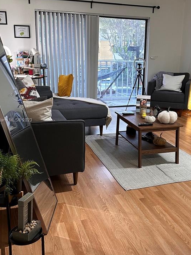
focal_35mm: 40
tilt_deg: -15.2
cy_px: 120
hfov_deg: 35.6
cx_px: 127
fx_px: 294
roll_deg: -1.3
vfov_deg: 46.8
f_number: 1.78
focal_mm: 6.86
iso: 250
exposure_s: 1/60
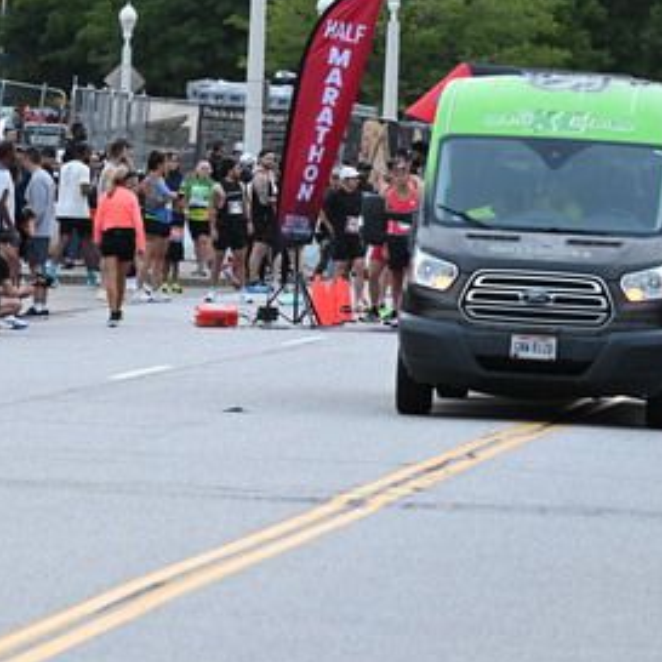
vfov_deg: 5.1
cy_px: 266
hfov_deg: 5.1
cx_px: 114
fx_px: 7400
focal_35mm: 342
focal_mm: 200
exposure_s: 1/400
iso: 7200
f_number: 7.1
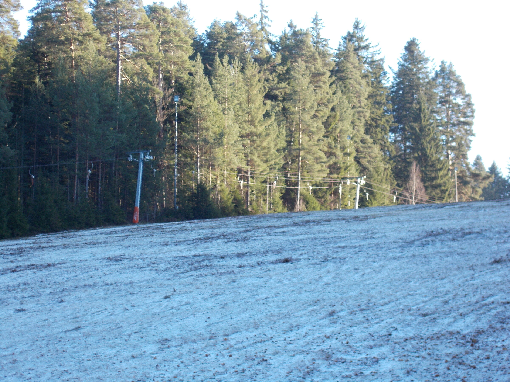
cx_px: 255
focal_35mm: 113
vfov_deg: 13.1
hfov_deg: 17.4
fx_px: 1665
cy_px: 191
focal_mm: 20.1
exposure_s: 1/60
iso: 125
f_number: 6
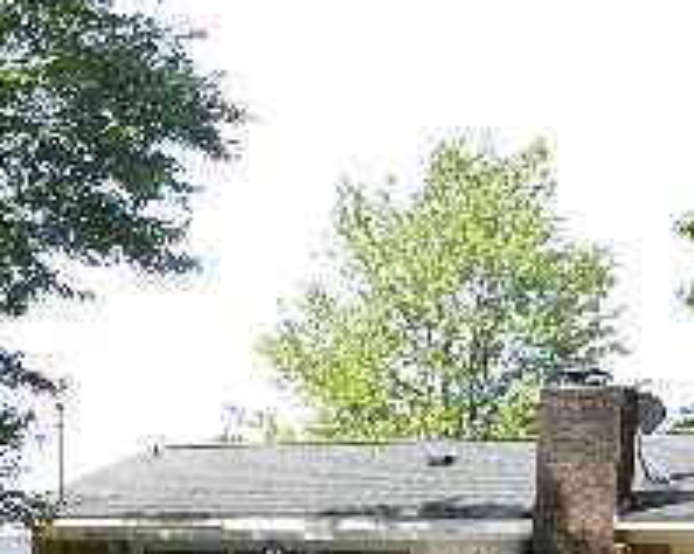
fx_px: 1621
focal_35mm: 79
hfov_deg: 23.9
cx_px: 165
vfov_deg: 18.0
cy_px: 743
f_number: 3.1
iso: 110
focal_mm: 4.5
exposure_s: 1/400
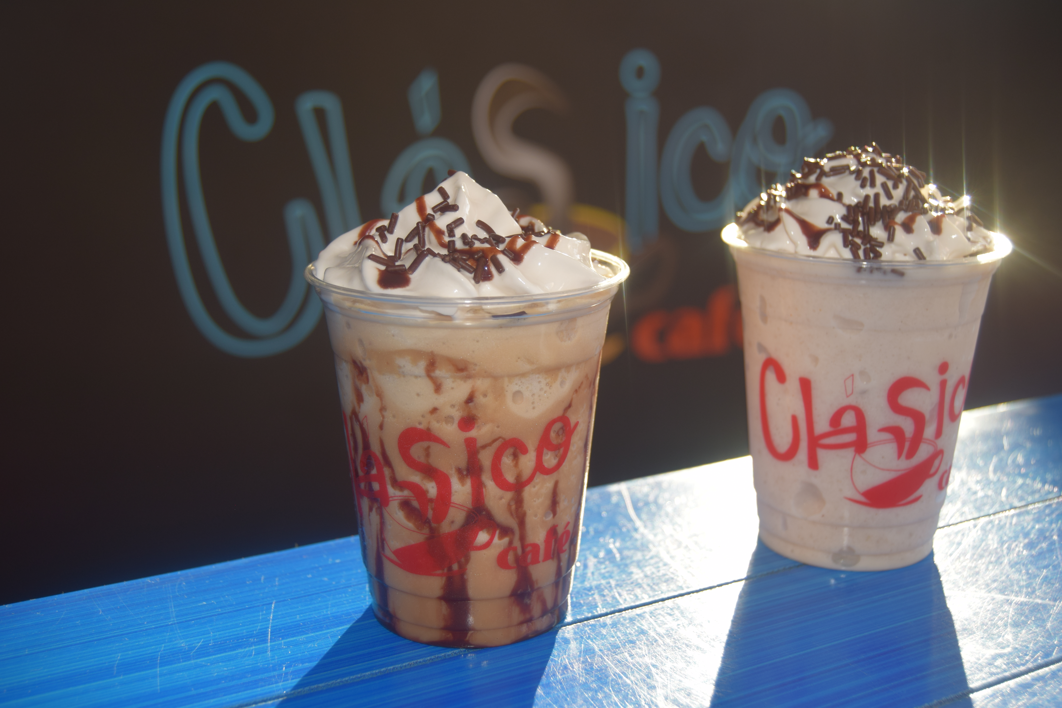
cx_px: 531
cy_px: 354
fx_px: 1327
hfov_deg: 43.6
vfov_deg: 29.9
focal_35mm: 45
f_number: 4.2
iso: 200
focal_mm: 30
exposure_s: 1/200
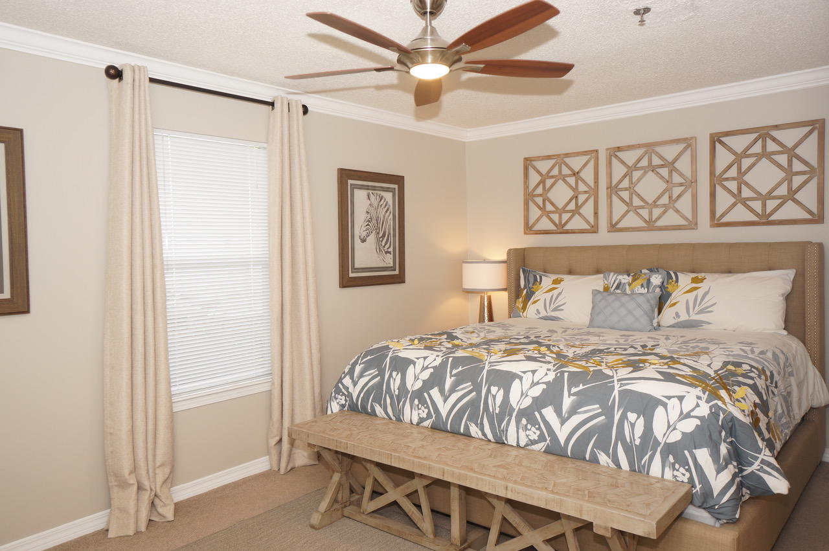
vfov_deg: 47.8
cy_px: 276
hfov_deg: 67.4
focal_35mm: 27
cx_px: 414
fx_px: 621
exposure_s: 1/60
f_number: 4
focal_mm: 18
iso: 200
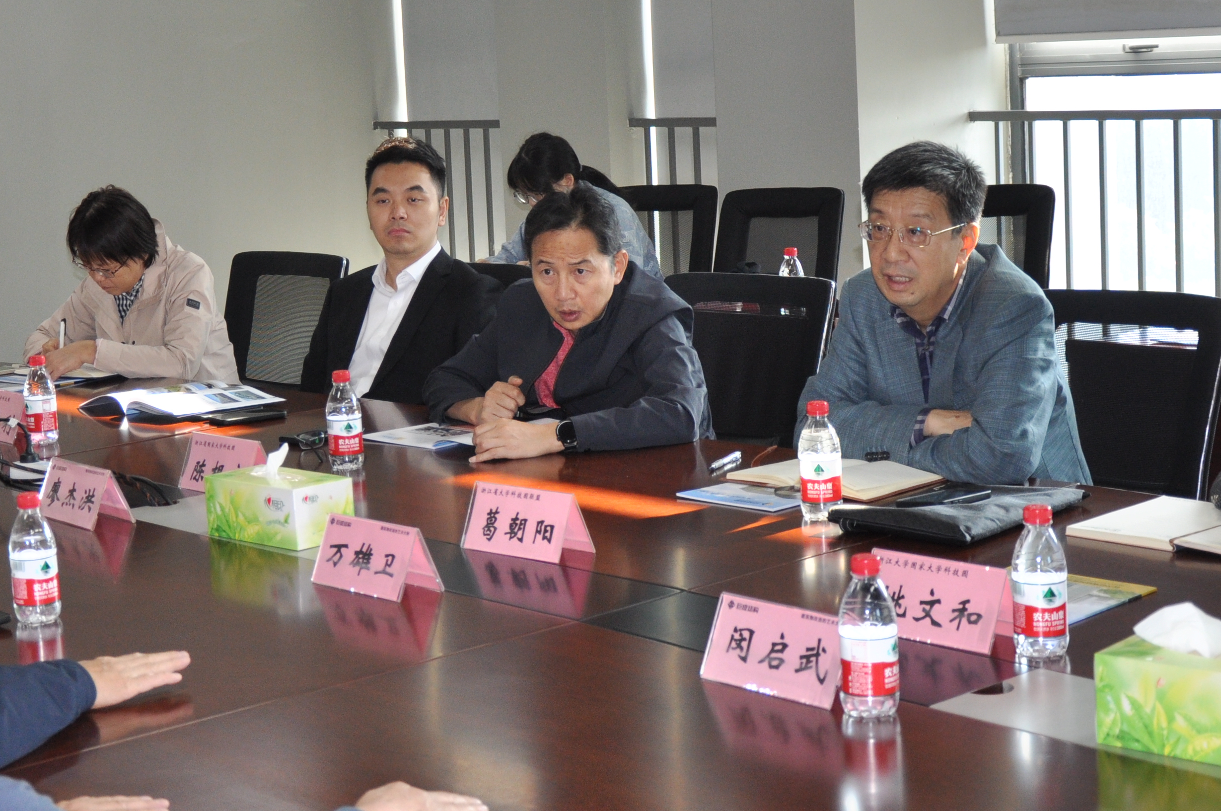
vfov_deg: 19.9
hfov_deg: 29.4
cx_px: 387
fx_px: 2303
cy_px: 313
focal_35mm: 68
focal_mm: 26
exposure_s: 1/125
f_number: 4
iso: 560
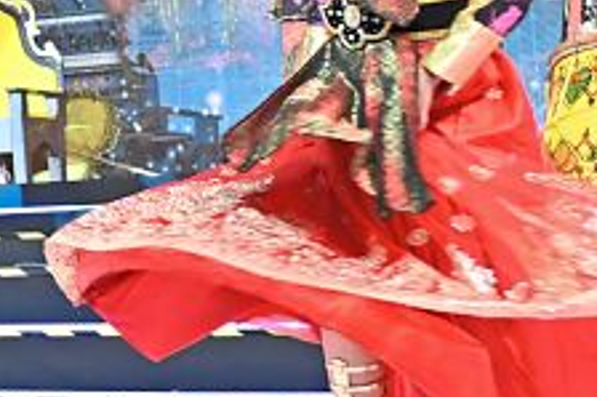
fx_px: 2933
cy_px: -179
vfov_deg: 7.6
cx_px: -821
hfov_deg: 10.2
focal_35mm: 177
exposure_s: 1/200
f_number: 4.8
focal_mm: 32
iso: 2500
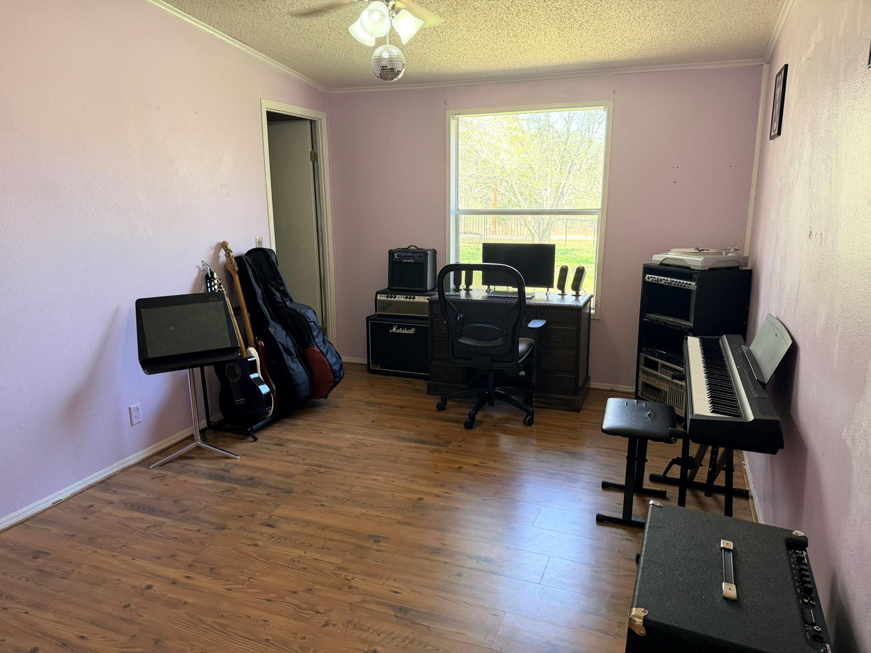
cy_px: 326
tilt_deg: -12.2
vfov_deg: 56.8
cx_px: 436
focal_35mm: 24
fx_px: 604
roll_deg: +1.1
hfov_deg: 71.6
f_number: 1.78
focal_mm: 6.76
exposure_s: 1/120
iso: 250
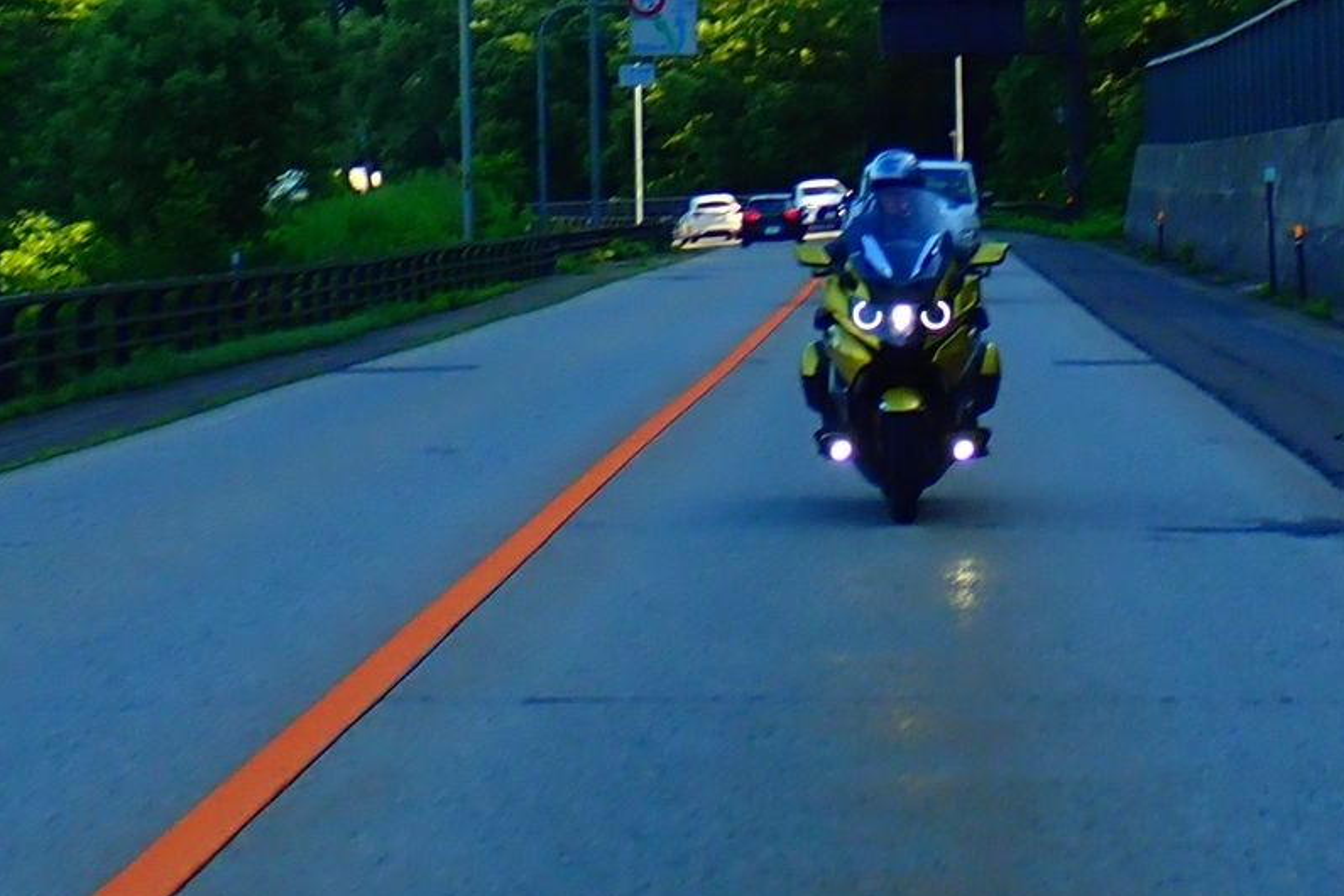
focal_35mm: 45
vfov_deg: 29.9
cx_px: 675
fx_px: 1680
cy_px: 451
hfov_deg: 43.6
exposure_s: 1/250
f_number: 4
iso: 100
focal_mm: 7.86
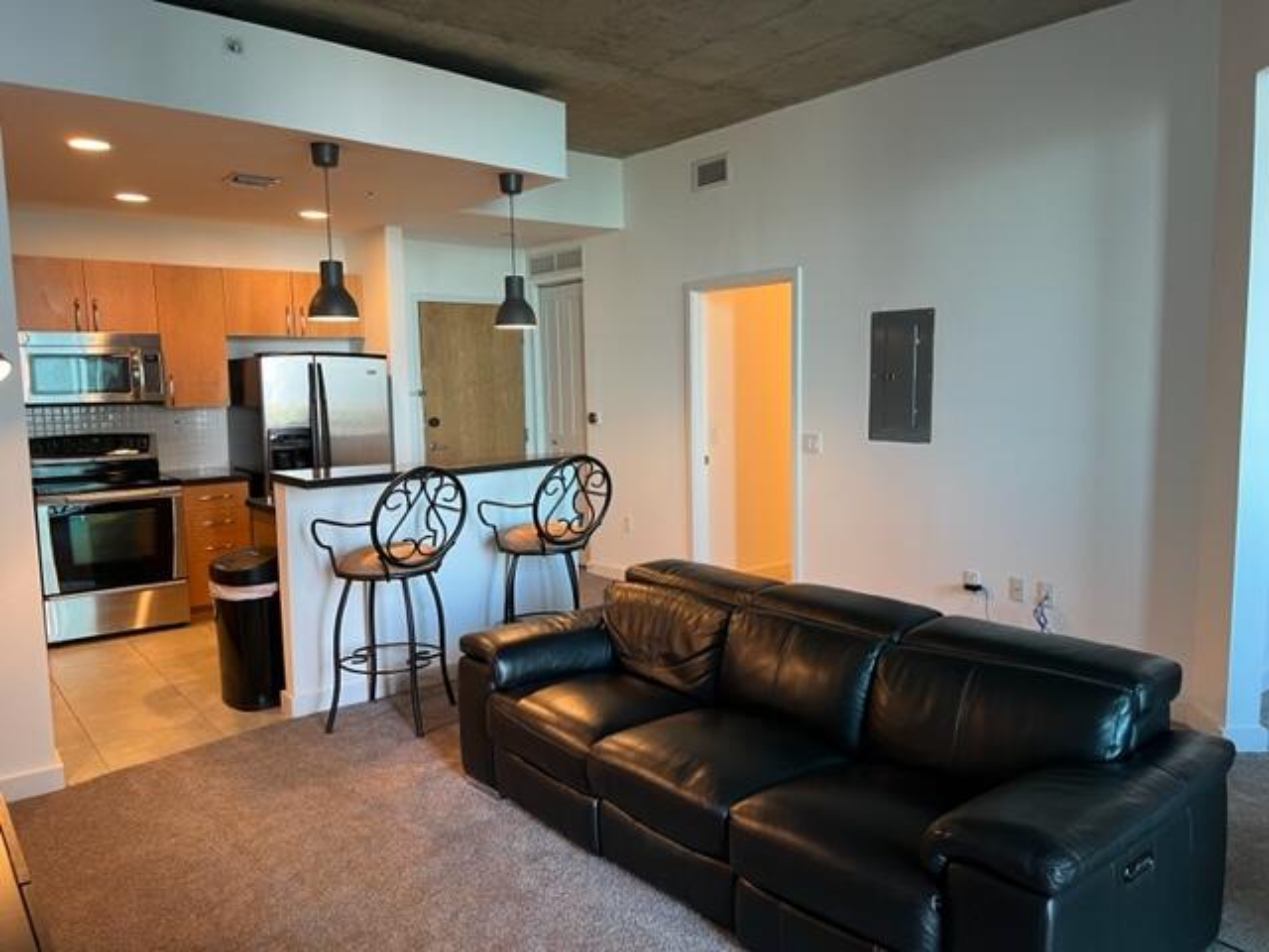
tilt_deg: -5.9
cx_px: 634
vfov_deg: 53.1
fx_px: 953
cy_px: 476
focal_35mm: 26
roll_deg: +0.4
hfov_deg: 67.3
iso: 125
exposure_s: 1/60
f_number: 1.5
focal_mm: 5.7
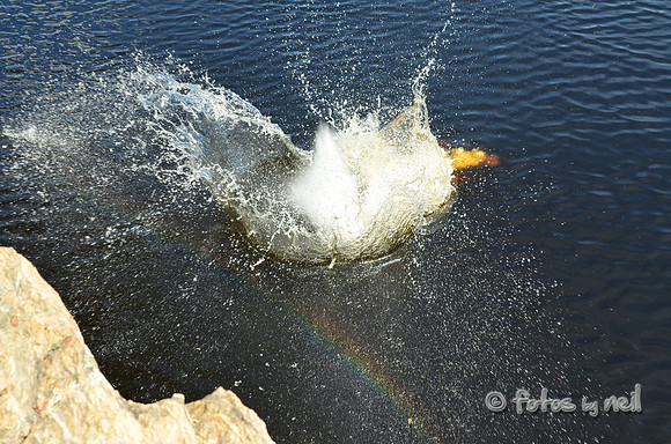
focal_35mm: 51
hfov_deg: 39.0
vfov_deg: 26.4
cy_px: 222
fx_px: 948
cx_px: 336
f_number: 8
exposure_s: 1/250
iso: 400
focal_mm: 34
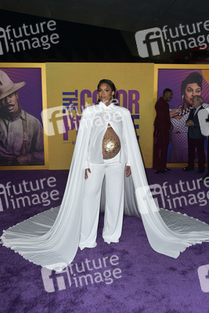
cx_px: 104
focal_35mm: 35
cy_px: 156
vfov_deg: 54.4
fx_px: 305
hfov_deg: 37.9
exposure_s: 1/250
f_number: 6.3
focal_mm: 35
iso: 320
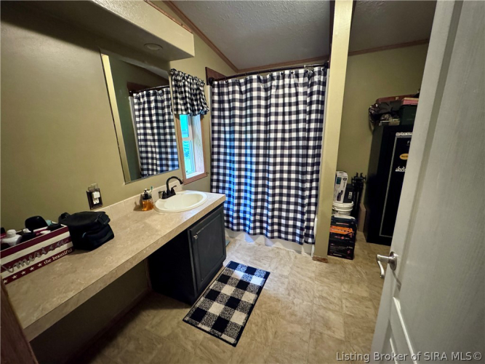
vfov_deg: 85.7
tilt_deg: -16.0
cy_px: 182
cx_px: 242
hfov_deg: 102.1
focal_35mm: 14
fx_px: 196
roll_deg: +2.0
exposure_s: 1/40
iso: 1000
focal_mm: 2.22
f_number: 2.2
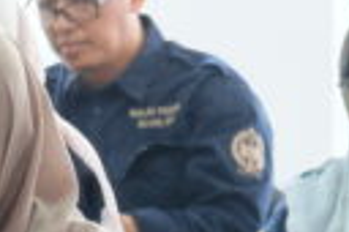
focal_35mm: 533
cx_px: 82
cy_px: -46
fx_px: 5161
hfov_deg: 3.9
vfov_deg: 2.6
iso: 3200
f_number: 4.7
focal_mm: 59.6
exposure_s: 1/10
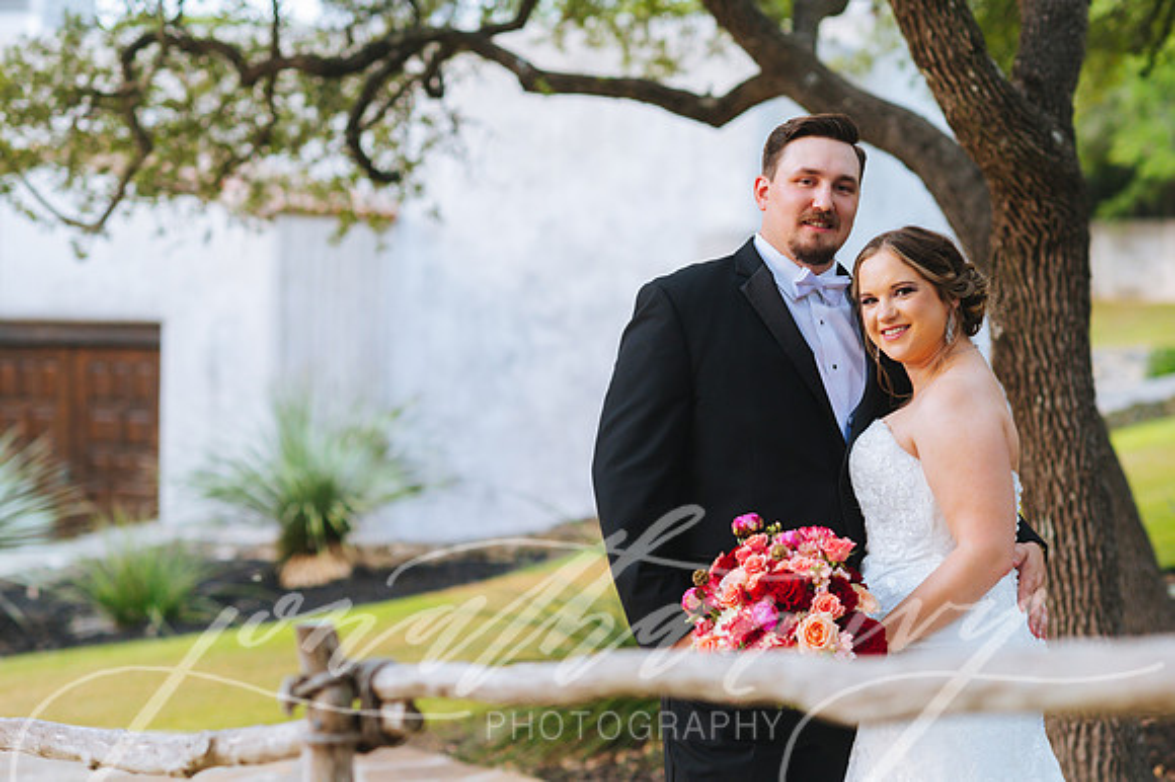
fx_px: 2773
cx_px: 588
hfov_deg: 23.9
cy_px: 391
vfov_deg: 16.1
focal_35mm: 85
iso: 1250
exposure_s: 1/400
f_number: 2.8
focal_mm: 85
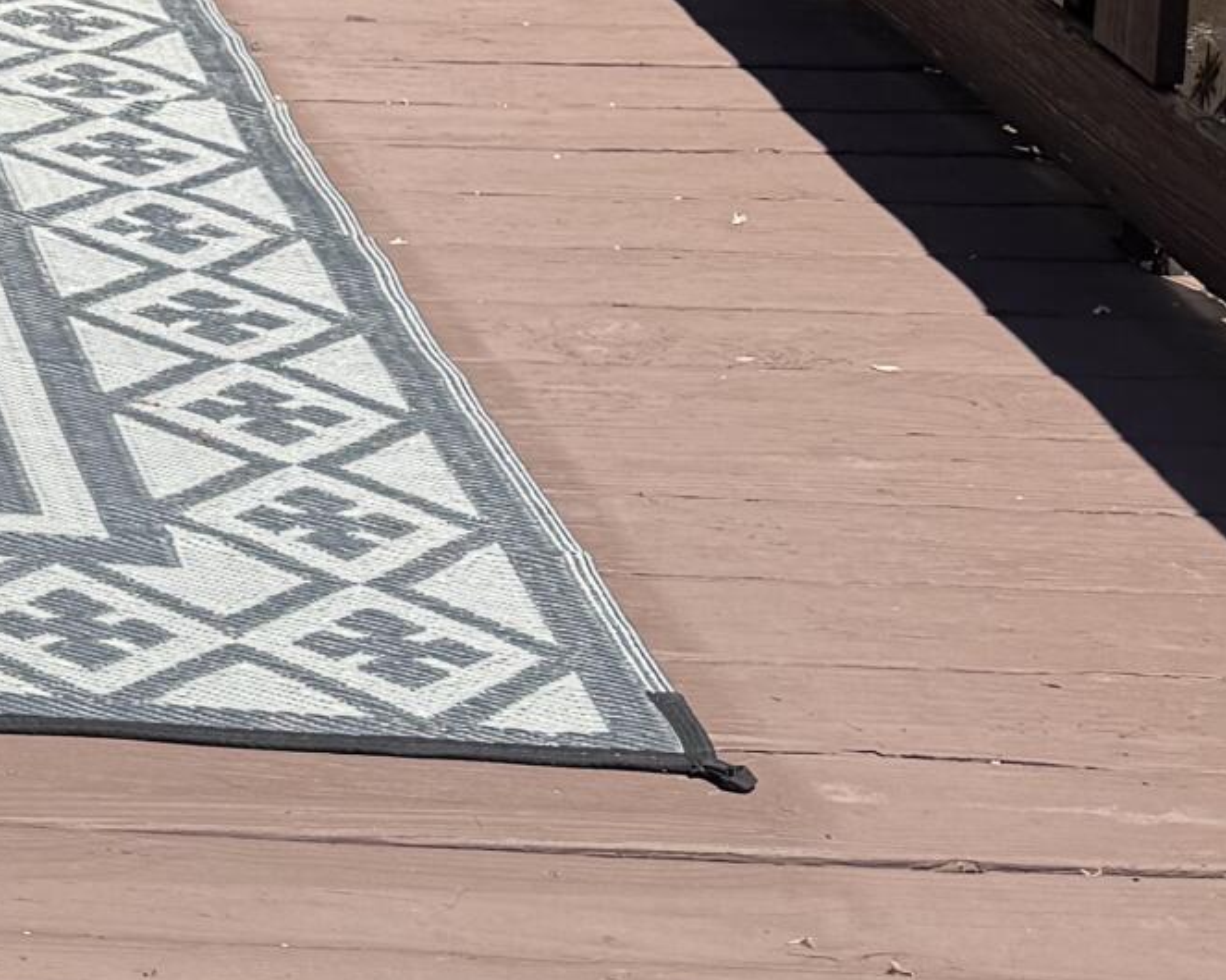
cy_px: -497
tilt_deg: -9.4
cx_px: -1113
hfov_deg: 15.2
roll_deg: +0.9
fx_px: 3845
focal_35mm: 106
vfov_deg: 13.6
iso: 80
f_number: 1.78
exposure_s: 1/2611
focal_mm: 6.76
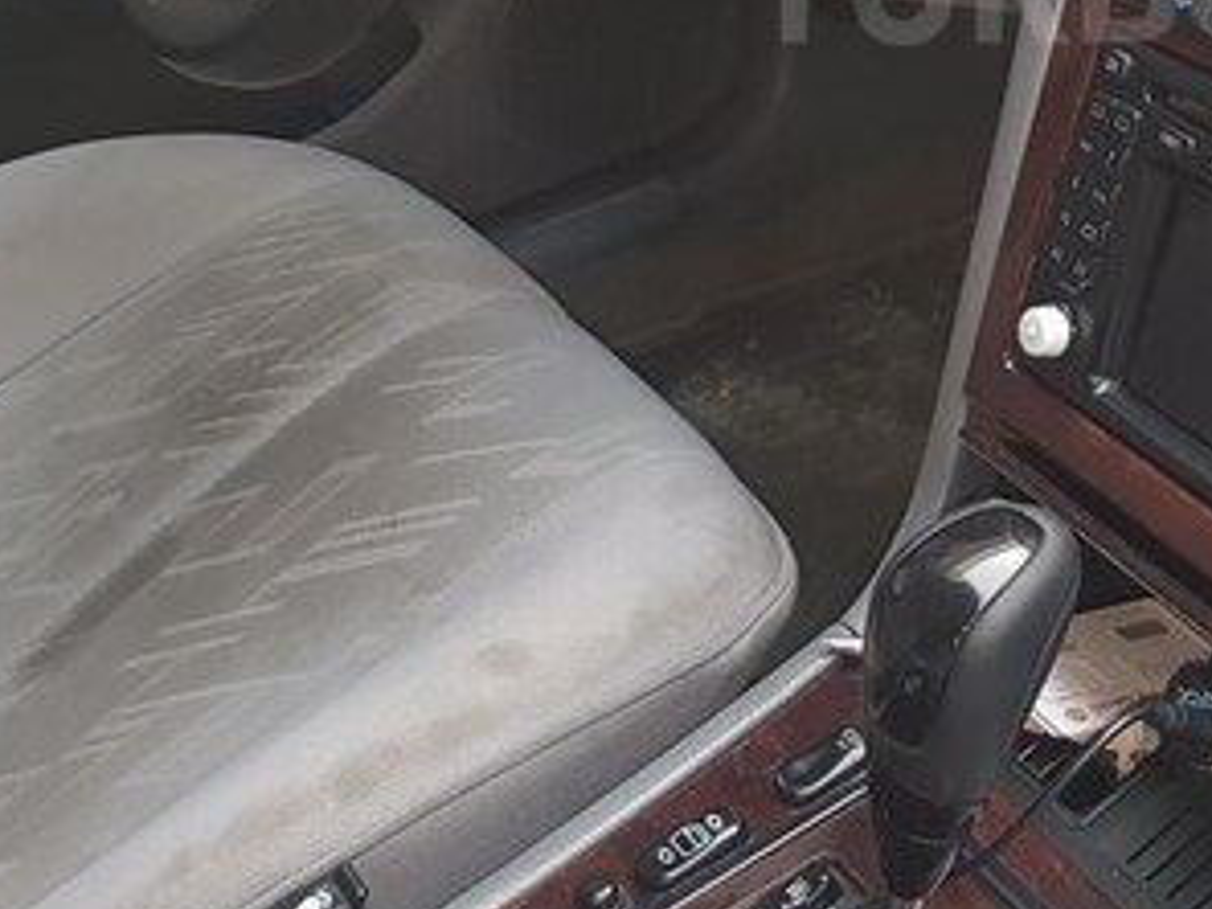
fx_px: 2031
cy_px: -18
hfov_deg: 31.2
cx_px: 1167
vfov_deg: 24.0
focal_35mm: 58
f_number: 1.7
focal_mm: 4.2
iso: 100
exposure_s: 1/100
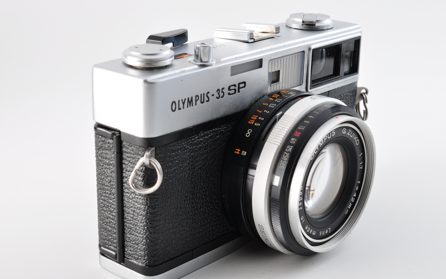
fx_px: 754
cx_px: 226
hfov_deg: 33.0
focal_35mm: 62
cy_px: 150
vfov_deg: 21.0
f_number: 14
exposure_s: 1/200
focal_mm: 40
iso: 200
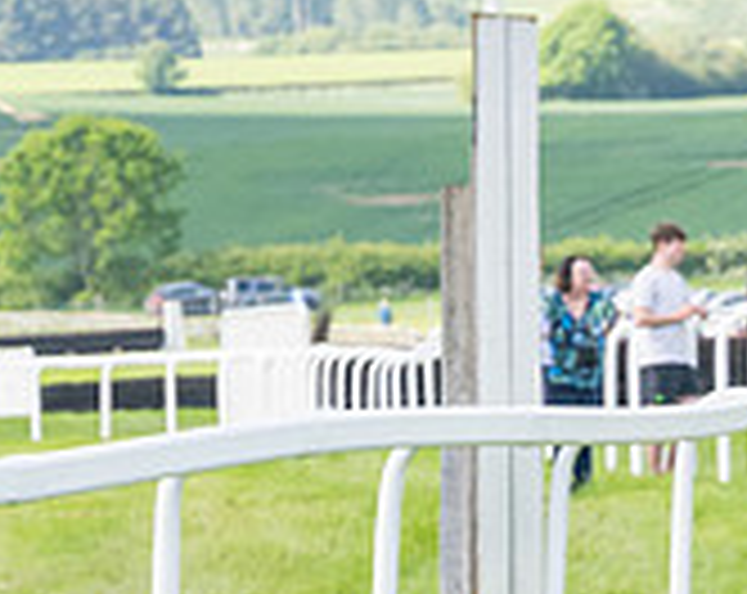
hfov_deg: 3.7
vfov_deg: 3.0
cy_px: 594
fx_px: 11491
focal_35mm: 521
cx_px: -716
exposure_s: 1/1000
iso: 400
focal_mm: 70
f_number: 5
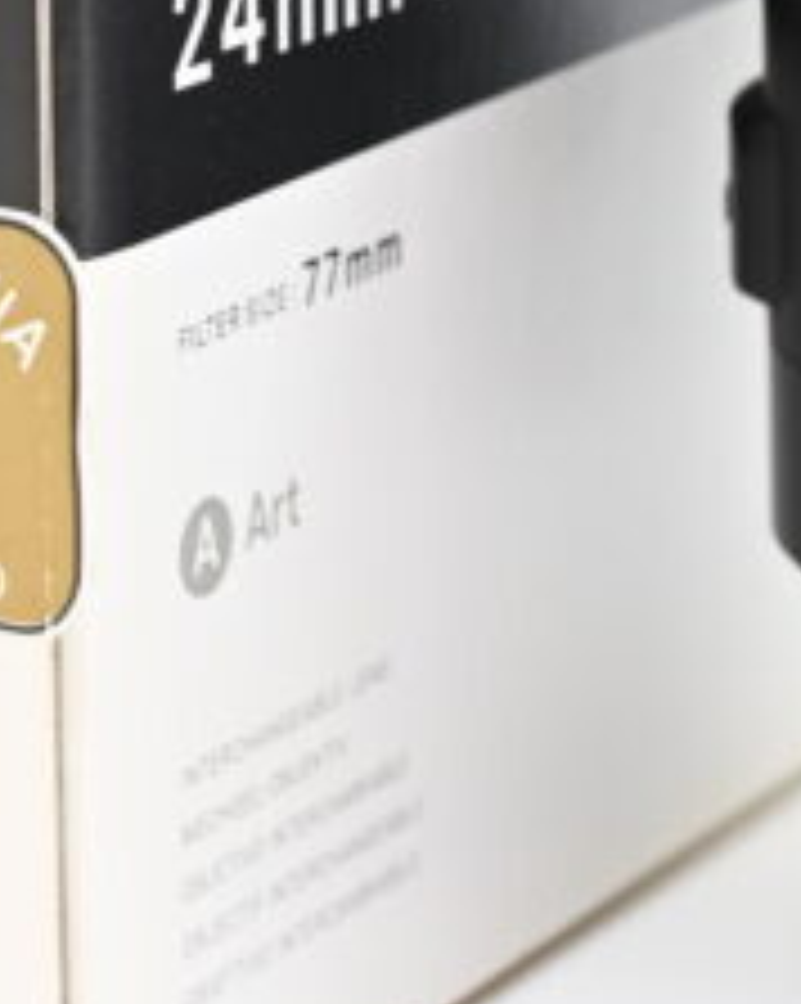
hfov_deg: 8.1
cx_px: 351
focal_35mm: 190
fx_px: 5638
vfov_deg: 10.1
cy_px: 47
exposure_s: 1/100
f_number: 6.3
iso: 640
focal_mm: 44
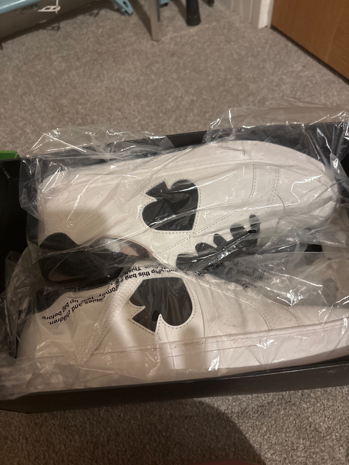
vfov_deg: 67.3
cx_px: 174
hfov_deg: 53.1
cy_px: 232
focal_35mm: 26
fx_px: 350
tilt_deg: -60.1
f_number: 1.6
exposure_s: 1/33
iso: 400
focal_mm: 5.96
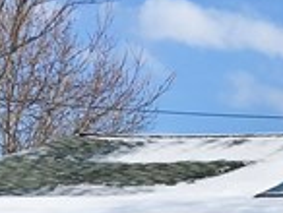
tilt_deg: -3.8
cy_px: 529
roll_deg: +0.4
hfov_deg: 9.3
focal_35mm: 203
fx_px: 1662
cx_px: 518
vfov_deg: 6.9
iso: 25
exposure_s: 1/3344
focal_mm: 4.15
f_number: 2.2
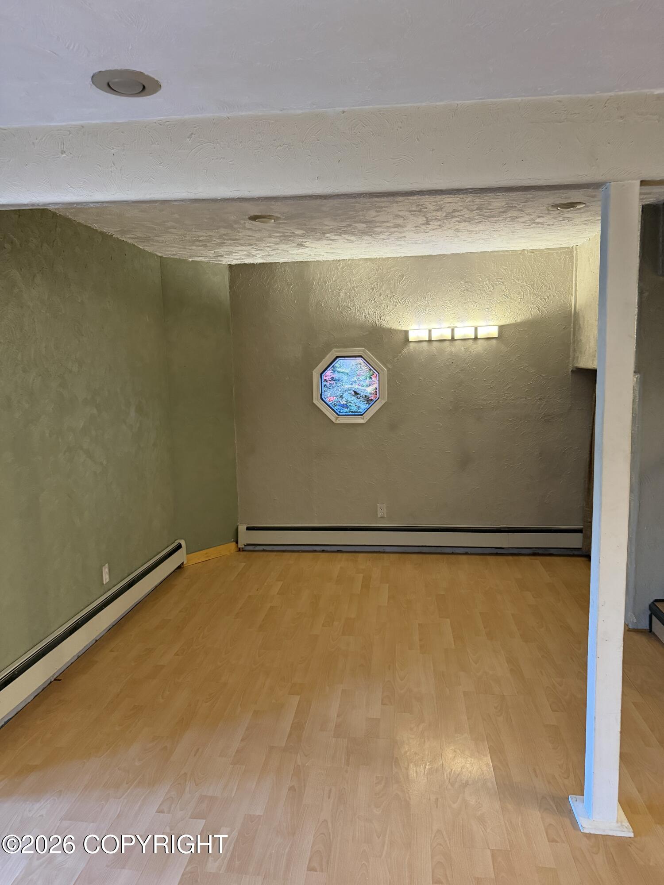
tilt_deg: -7.8
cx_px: 332
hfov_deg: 56.8
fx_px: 614
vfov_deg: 71.6
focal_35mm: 24
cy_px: 442
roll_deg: +0.9
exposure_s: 1/40
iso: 640
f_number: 1.78
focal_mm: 6.76
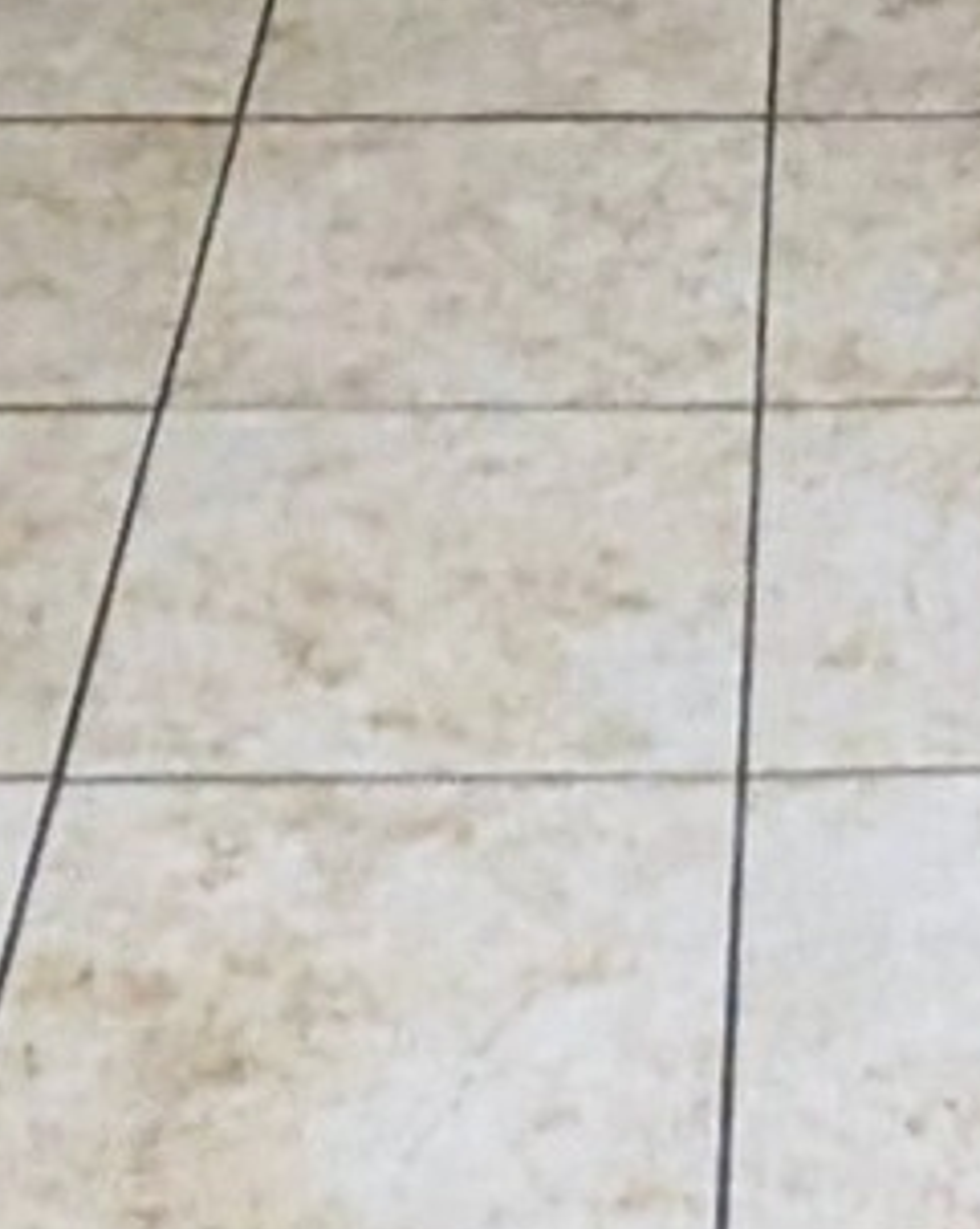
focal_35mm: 119
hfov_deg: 12.7
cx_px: 1147
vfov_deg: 11.1
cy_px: -2328
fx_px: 4321
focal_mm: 2.02
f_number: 1.7
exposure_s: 1/120
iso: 153
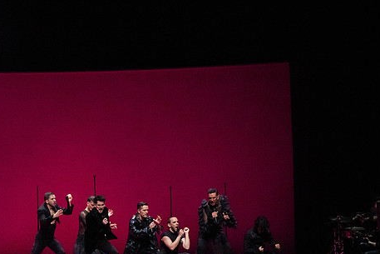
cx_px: 165
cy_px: 147
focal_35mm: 193
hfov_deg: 10.7
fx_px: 2038
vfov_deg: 7.1
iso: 25600
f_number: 9
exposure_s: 1/400
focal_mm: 152
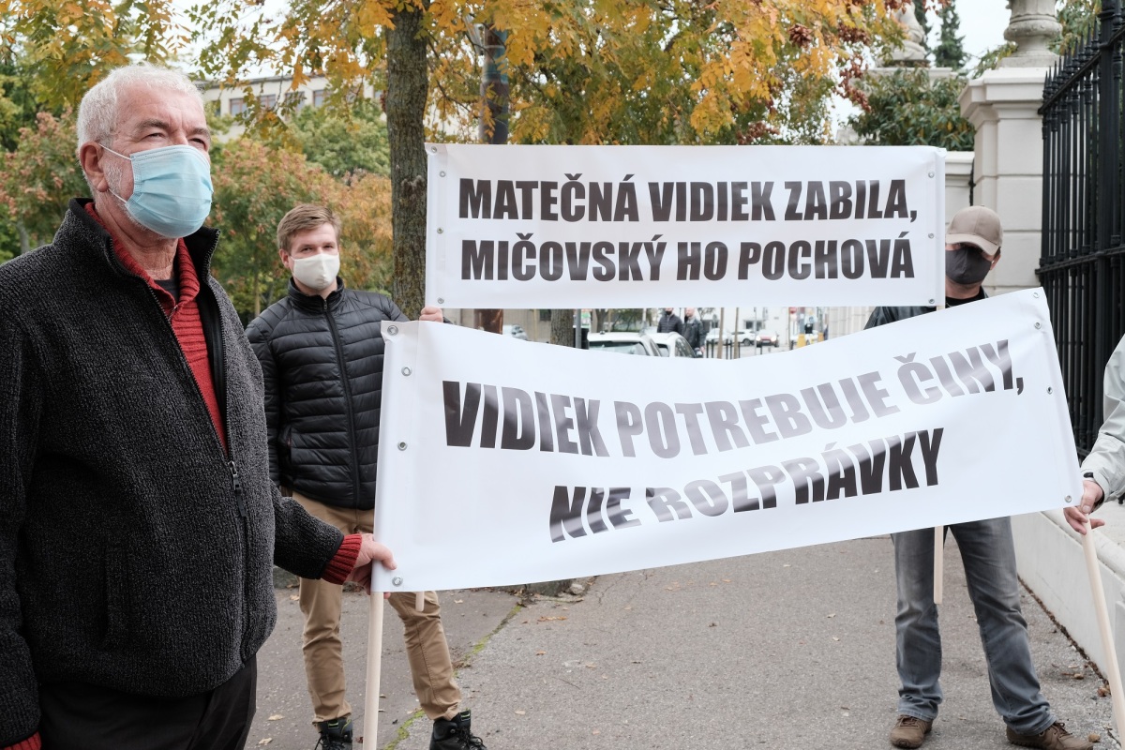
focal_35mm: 43
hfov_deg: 45.4
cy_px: 375
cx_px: 562
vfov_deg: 31.2
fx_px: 1344
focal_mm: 28.9
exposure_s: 1/200
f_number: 5.6
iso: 500
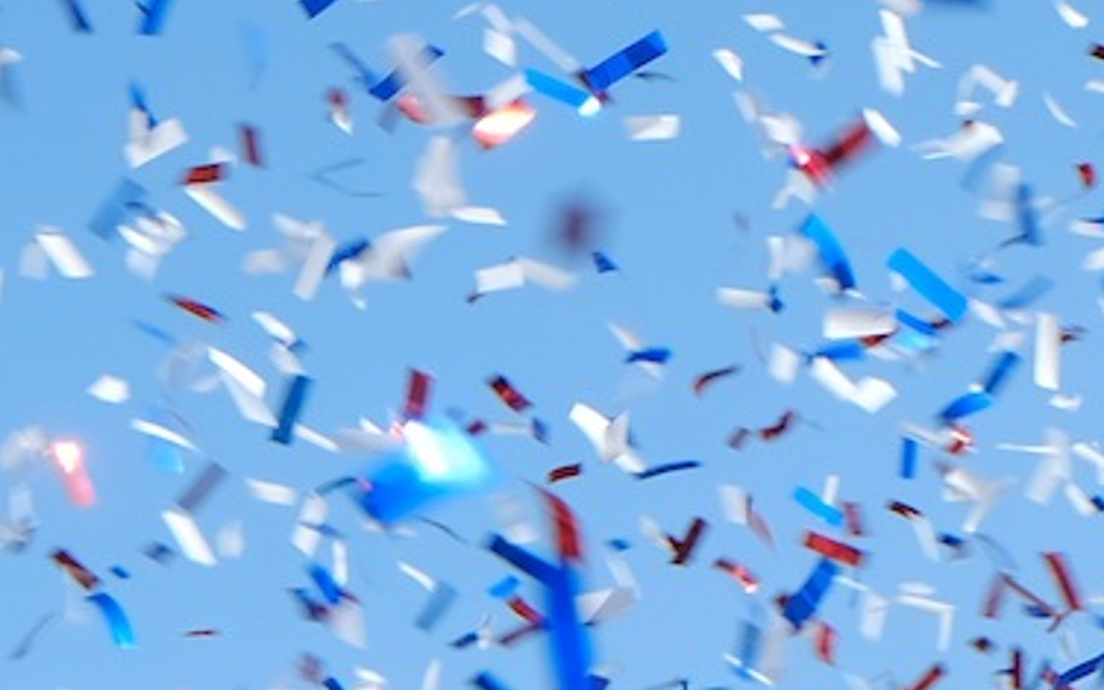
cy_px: 1707
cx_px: 631
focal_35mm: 206
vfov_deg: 6.1
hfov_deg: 10.2
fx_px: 6198
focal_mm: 25.4
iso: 200
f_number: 8
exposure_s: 1/200
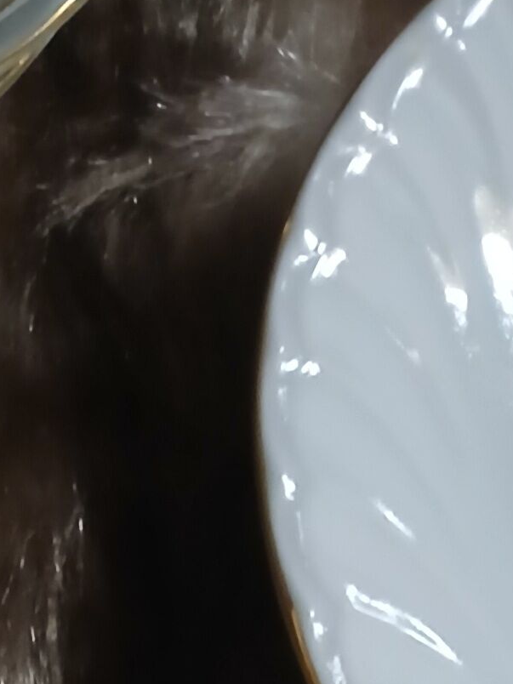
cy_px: 1716
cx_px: -582
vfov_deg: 11.8
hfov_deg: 10.2
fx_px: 2608
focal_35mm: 132
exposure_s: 1/25.1
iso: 400
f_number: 1.8
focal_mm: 3.98
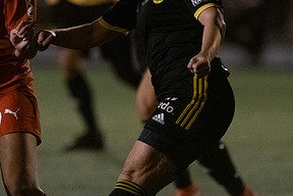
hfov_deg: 2.2
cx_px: 49
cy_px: 46
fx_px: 7536
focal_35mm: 926
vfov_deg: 1.5
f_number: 3.2
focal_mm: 300
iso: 8000
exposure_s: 1/640
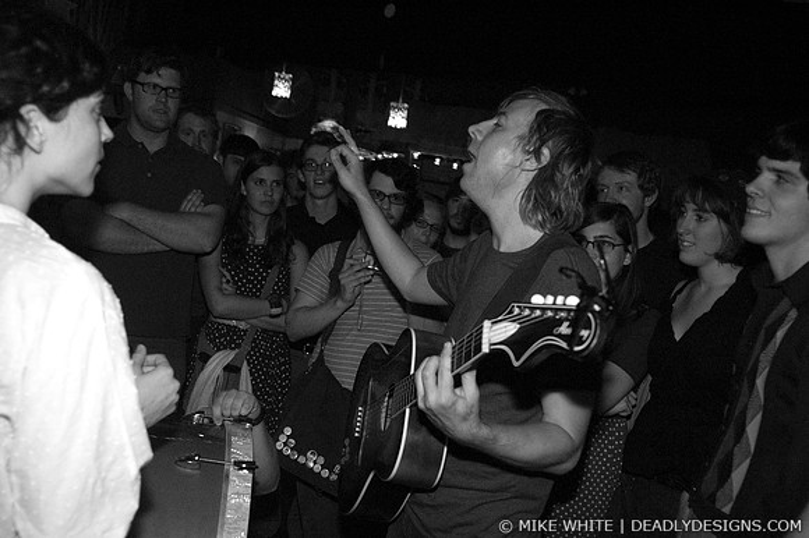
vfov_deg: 43.6
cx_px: 404
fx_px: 674
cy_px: 269
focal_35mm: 30
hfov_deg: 62.0
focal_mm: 20
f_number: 3.2
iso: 800
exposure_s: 1/13
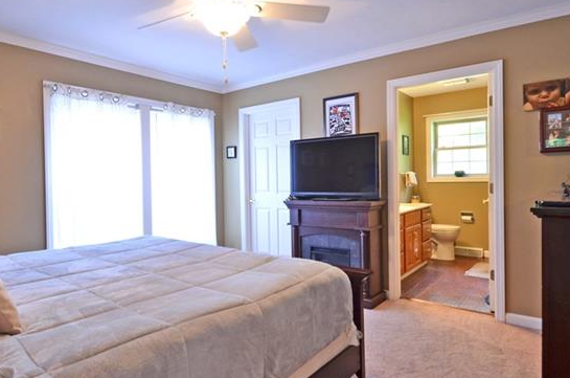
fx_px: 348
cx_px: 270
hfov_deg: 78.6
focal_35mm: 22
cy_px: 182
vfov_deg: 57.0
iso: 450
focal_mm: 10
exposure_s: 1/15
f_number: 3.5
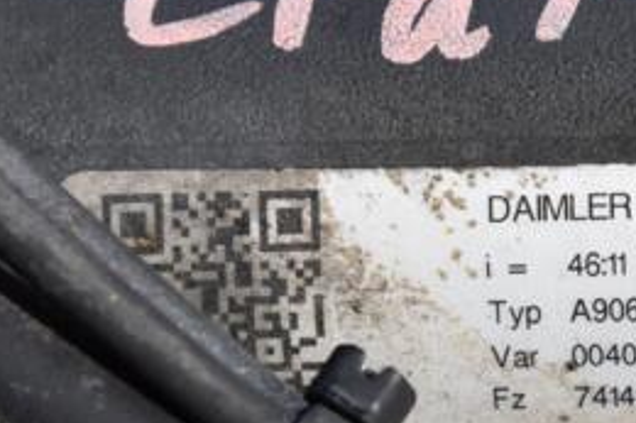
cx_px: 607
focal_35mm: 364
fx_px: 6429
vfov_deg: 3.8
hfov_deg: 5.7
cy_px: 296
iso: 800
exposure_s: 1/1250
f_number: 9
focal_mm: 105
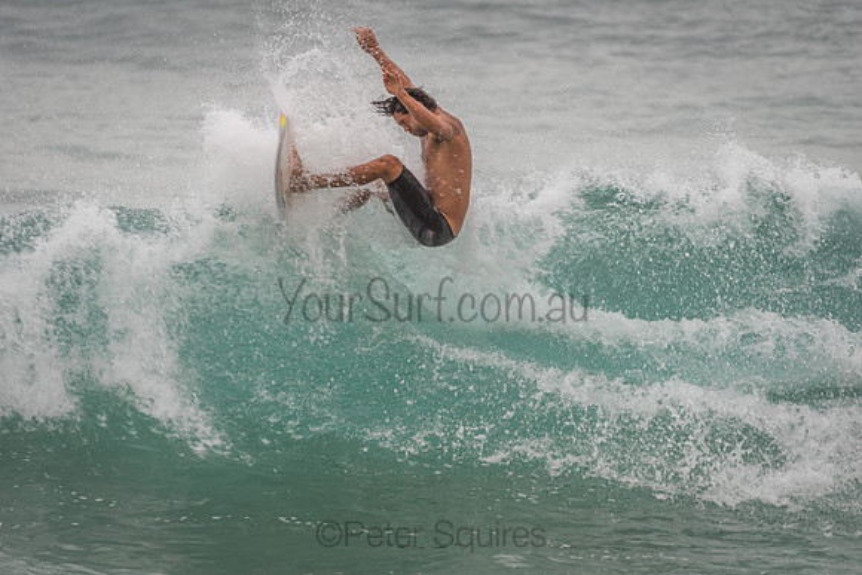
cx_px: 431
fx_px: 11974
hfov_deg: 4.1
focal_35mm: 500
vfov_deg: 2.8
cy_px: 288
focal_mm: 500
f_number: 5.6
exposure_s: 1/320
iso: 220
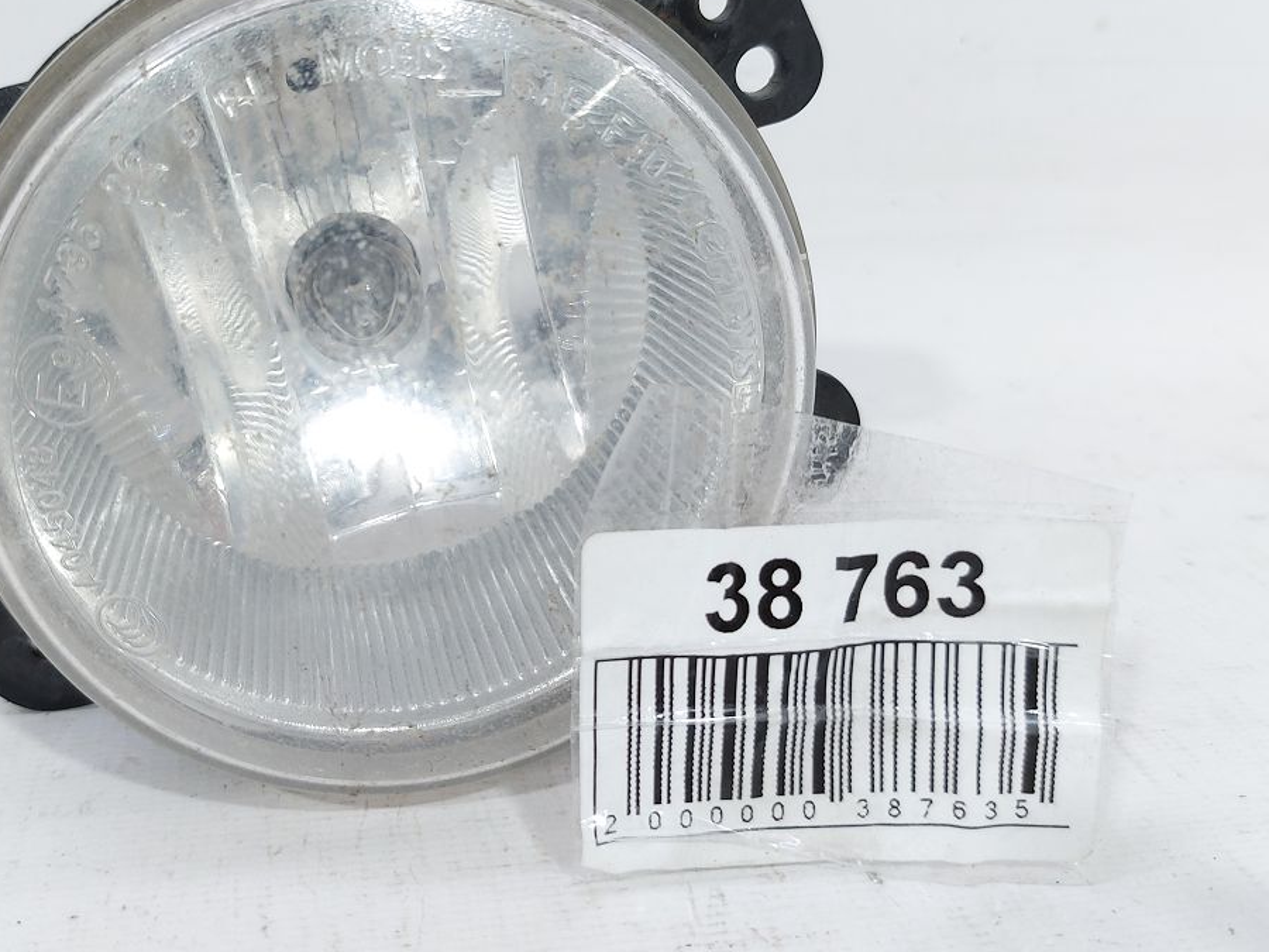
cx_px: 465
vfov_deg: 38.4
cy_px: 354
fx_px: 1356
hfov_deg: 49.6
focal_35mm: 37
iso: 64
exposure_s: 1/50
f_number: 1.8
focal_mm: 5.23
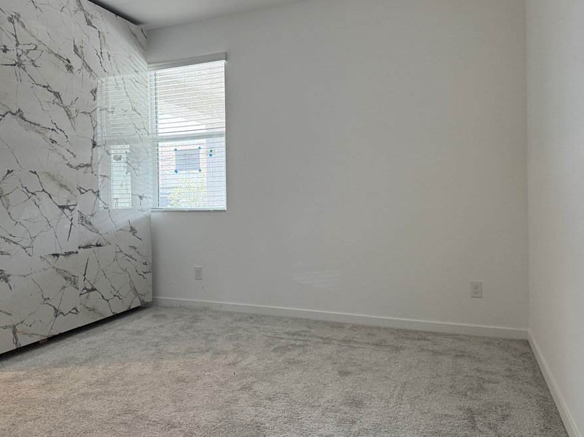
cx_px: 250
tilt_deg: -0.4
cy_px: 203
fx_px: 472
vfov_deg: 49.7
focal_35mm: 28
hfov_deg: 63.2
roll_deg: +0.5
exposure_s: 1/120
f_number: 1.78
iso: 250
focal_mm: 6.76
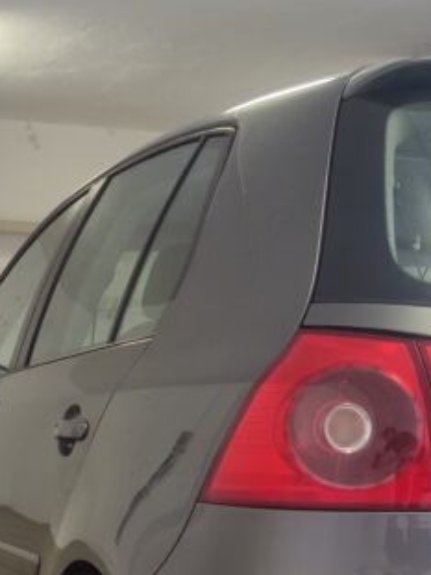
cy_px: 619
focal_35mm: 79
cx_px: 220
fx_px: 1312
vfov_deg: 23.3
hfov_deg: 18.6
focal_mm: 6.72
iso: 282
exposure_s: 1/100
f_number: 1.69
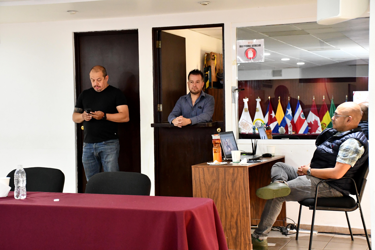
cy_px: 125
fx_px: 625
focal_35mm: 60
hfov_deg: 33.4
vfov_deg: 22.6
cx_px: 188
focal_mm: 40
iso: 5000
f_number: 4.5
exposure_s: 1/60
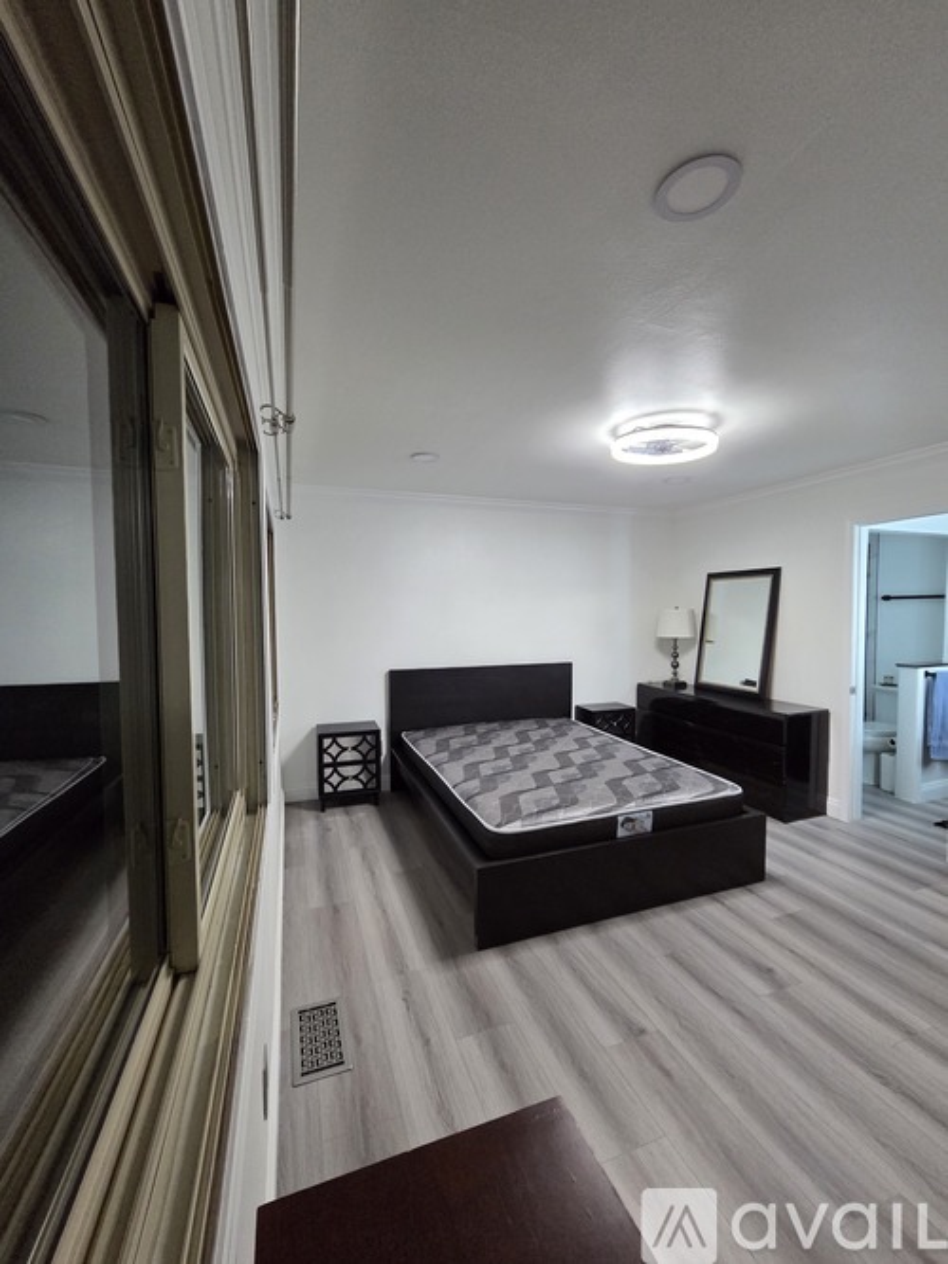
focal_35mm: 13
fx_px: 475
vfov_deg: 106.2
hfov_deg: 89.9
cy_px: 632
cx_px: 474
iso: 400
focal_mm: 2.2
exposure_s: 1/60
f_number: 2.2
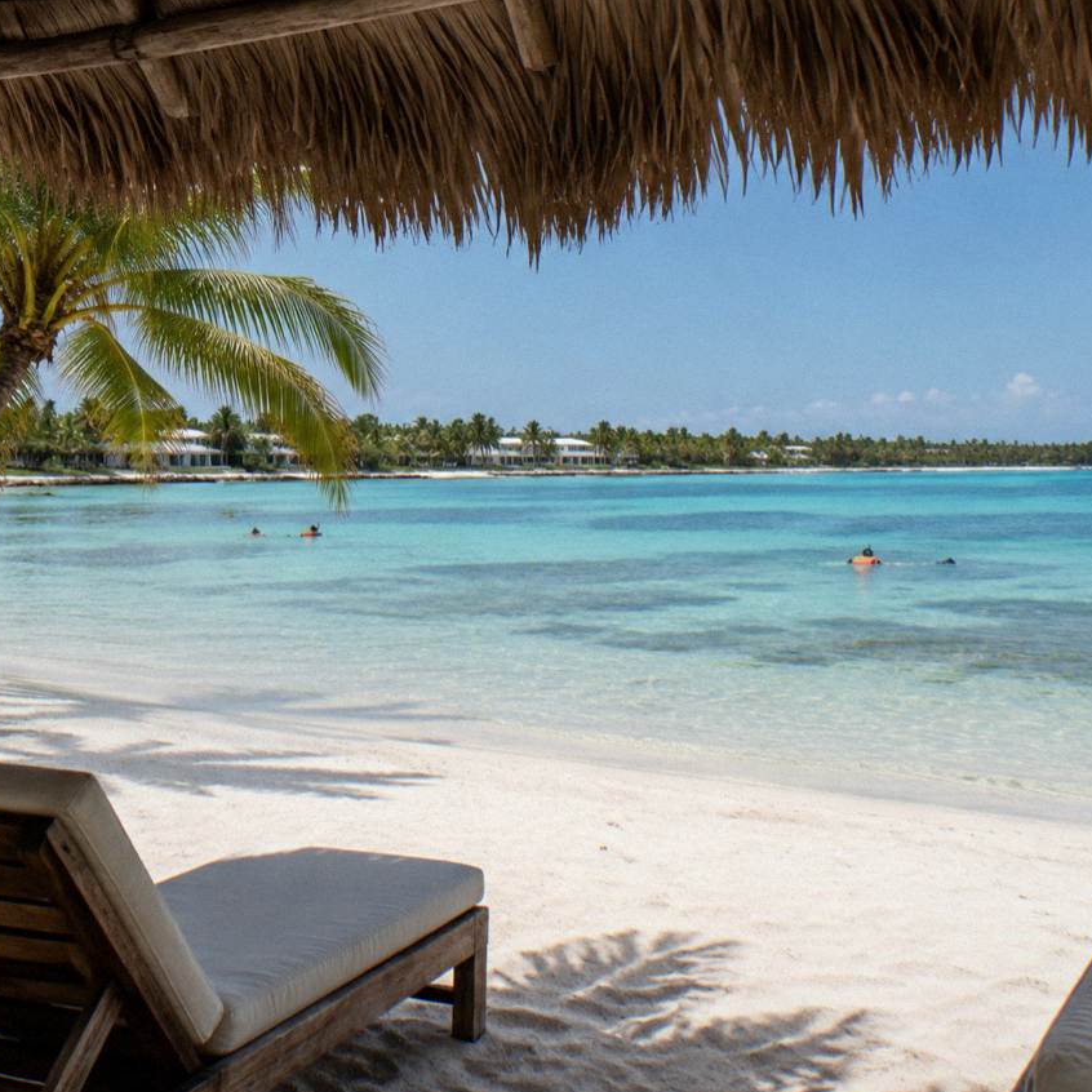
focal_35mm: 45
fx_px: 1606
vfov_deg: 37.6
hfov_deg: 37.5
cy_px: 547
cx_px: 605
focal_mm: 35
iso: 500
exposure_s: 1/2000
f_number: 4
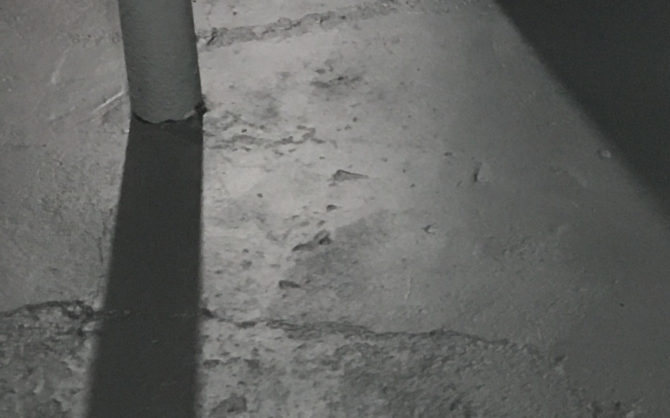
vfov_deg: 11.4
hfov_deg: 19.3
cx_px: 401
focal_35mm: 108
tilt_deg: -16.6
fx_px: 1972
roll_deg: +4.8
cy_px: -288
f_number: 2.2
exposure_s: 1/8
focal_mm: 4.15
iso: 80
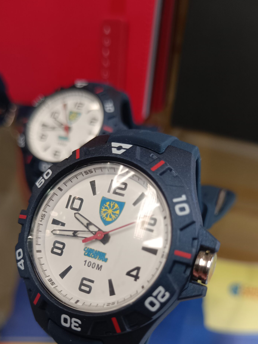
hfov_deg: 42.9
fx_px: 328
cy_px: 234
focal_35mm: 33
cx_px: 137
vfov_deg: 54.0
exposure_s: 1/101
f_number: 1.88
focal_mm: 5.59
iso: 441
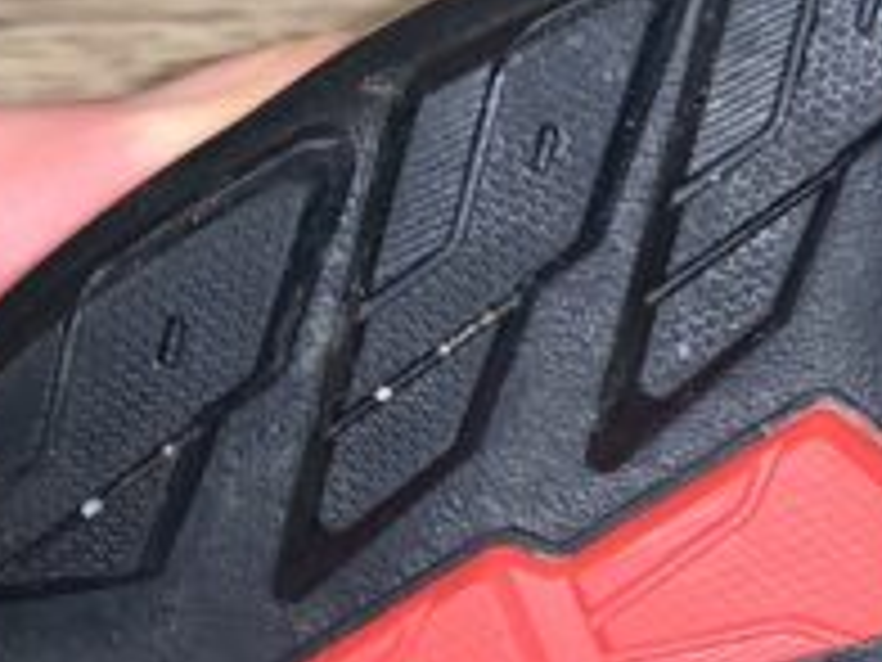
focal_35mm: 136
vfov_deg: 10.8
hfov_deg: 12.9
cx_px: 1660
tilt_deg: -65.2
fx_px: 3465
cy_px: -54
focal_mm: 4.25
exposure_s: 1/33
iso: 40
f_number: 1.8
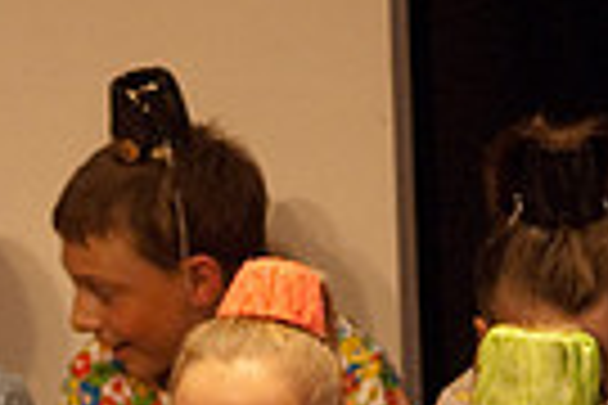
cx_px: -77
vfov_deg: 1.3
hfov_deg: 1.9
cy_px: 788
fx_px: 18526
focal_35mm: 1097
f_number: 2.8
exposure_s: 1/160
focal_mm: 170
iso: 1000
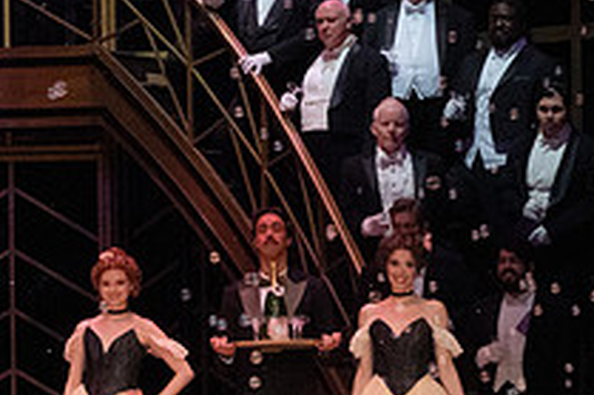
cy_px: 115
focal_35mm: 344
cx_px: -119
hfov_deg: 6.0
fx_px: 5671
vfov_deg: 4.0
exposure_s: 1/400
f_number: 16
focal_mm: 124
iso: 12800
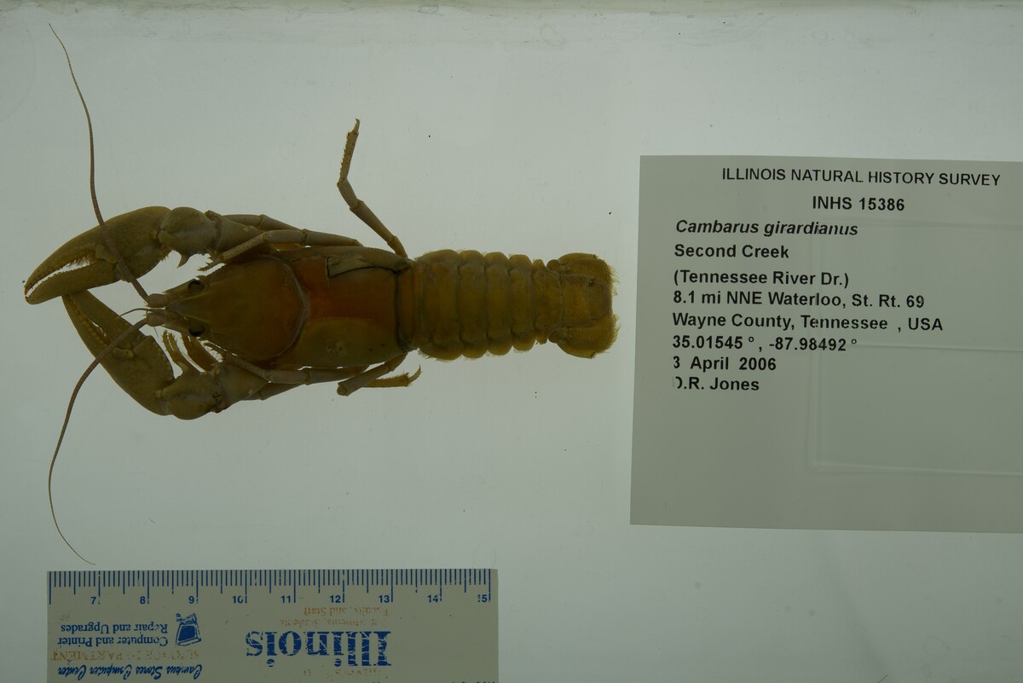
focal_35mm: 60
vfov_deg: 22.6
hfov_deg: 33.4
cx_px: 512
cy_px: 342
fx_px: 1706
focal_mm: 60
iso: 100
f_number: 10
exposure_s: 1/160
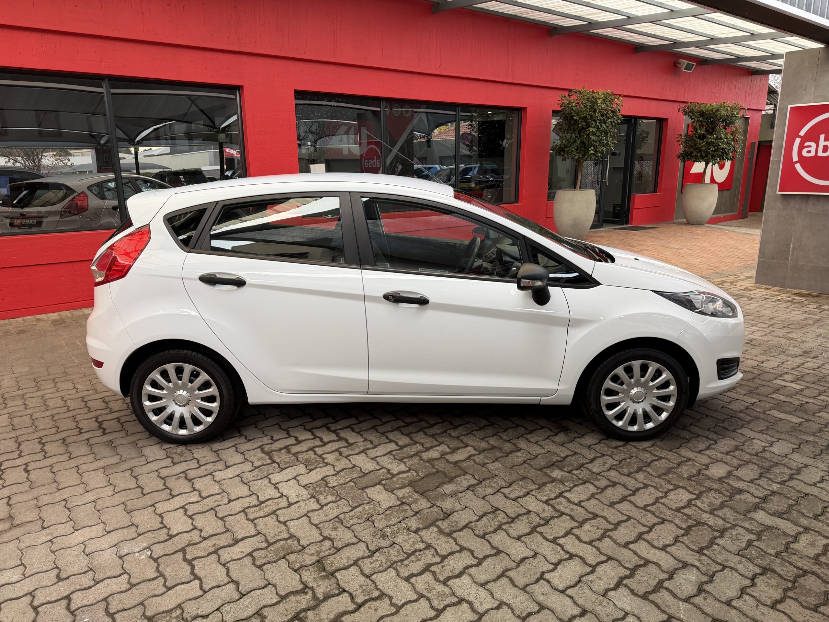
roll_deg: +0.7
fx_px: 575
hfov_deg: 71.6
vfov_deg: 56.8
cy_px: 311
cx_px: 414
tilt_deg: -14.9
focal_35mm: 24
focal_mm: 6.76
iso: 125
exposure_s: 1/121
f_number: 1.78
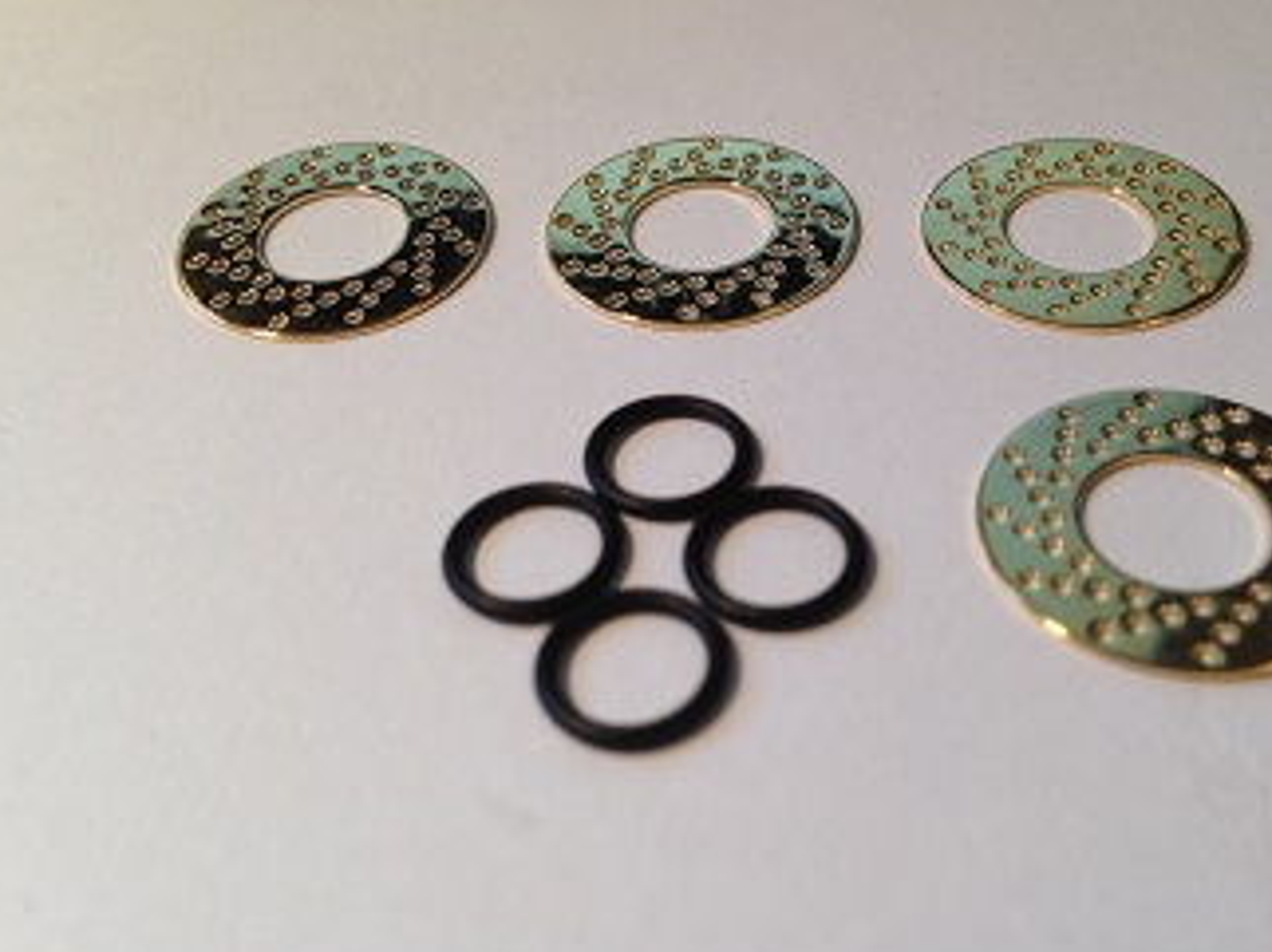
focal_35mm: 41
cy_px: 399
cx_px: 751
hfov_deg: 45.6
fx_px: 1505
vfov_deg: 35.0
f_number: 2.4
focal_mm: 4.12
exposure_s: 1/24
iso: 50
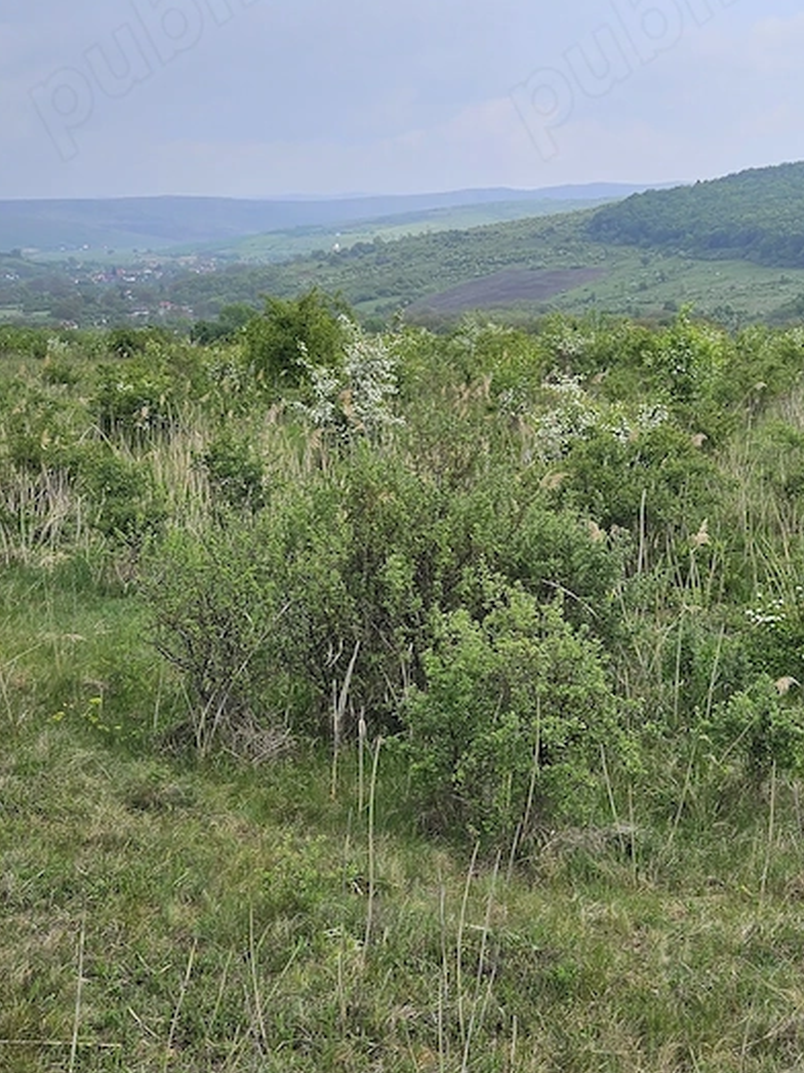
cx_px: 486
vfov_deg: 43.0
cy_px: 529
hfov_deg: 32.8
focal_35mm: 44
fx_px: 1363
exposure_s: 1/1117
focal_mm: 5.4
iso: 25
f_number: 1.8
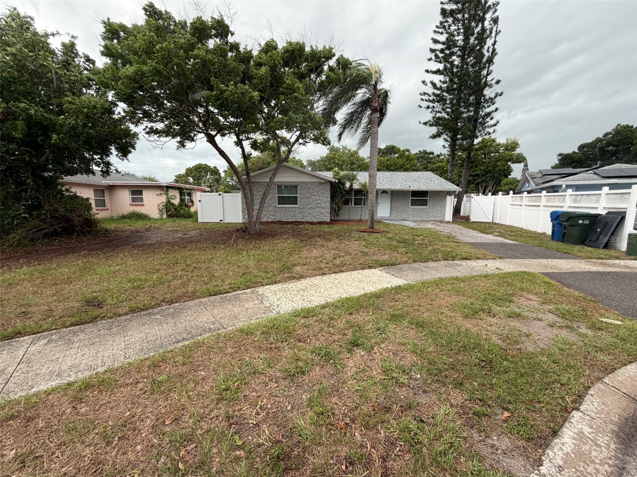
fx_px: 258
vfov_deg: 85.7
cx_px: 318
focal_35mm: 14
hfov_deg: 102.1
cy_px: 238
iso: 50
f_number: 2.2
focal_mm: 2.22
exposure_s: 1/346
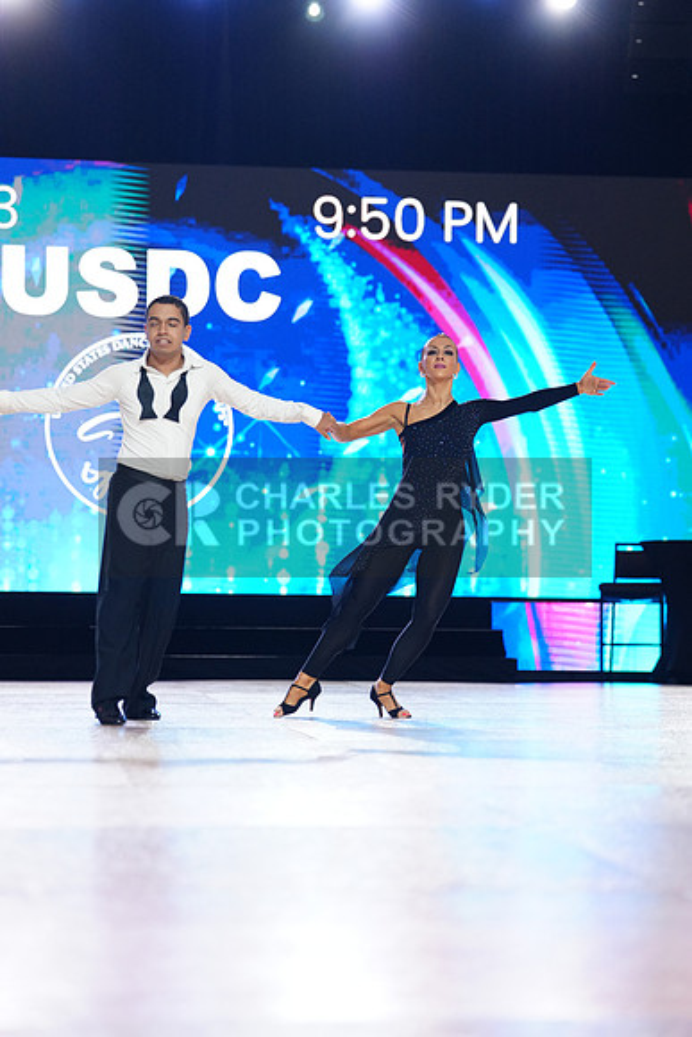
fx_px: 2507
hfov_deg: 15.7
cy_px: 518
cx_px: 346
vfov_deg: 23.4
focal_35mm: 87
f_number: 2.8
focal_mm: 87
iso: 2000
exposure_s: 1/500
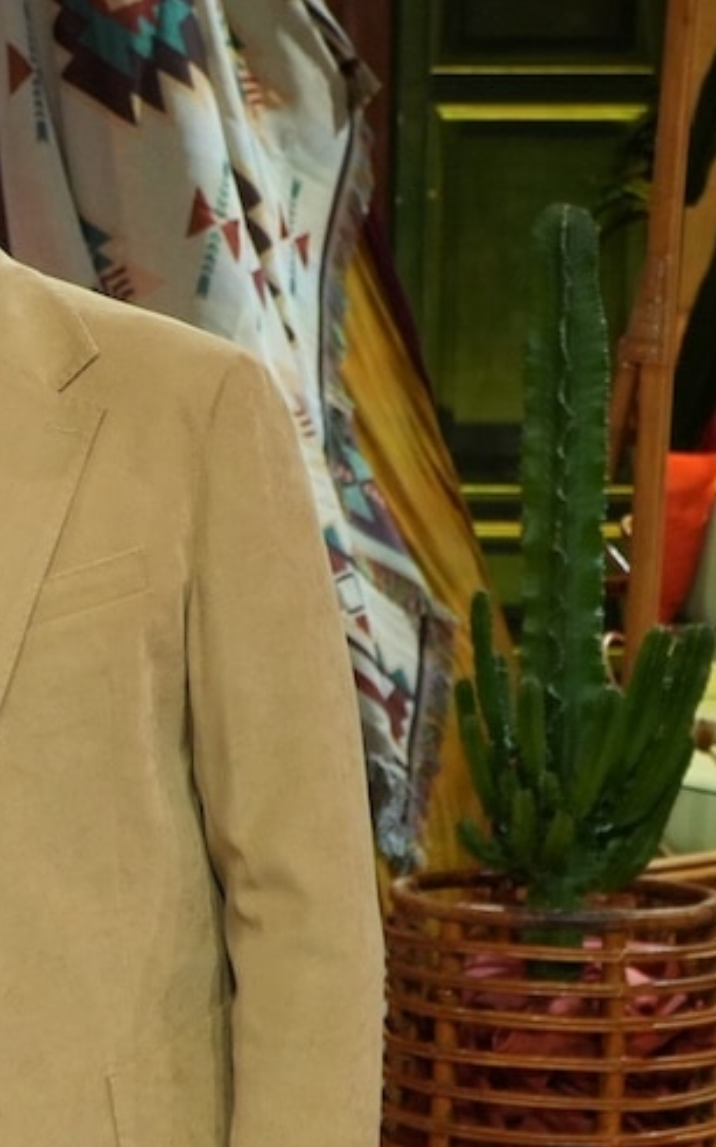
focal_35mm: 97
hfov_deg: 12.7
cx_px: -387
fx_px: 3032
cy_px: 632
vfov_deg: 21.4
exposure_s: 1/250
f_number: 4
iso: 1250
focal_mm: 26
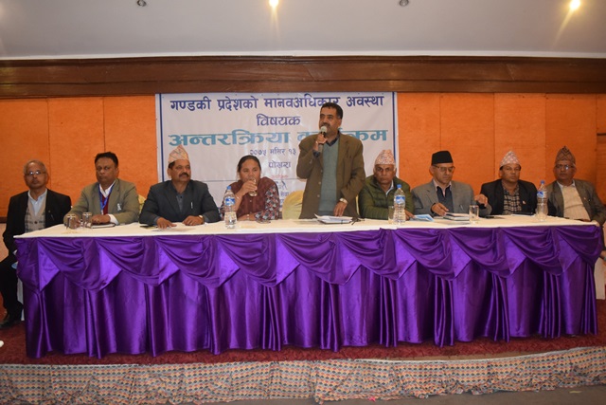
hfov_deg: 59.5
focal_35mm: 32
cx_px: 303
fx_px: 530
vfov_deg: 41.7
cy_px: 202
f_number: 3.8
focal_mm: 21
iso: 3200
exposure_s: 1/60
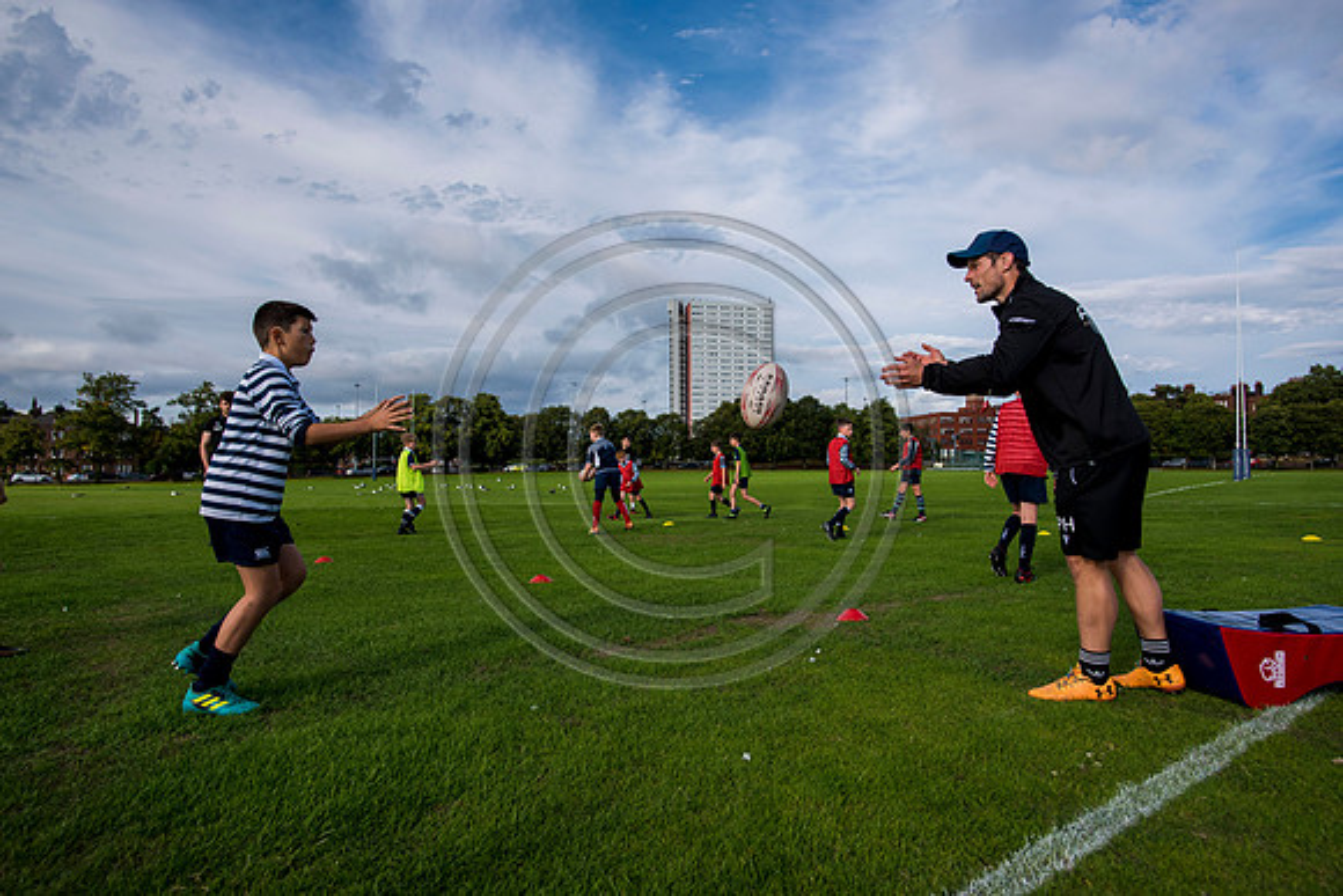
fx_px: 746
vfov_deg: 62.0
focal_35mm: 20
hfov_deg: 84.0
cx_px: 672
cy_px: 448
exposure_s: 1/2000
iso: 250
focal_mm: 20
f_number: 4
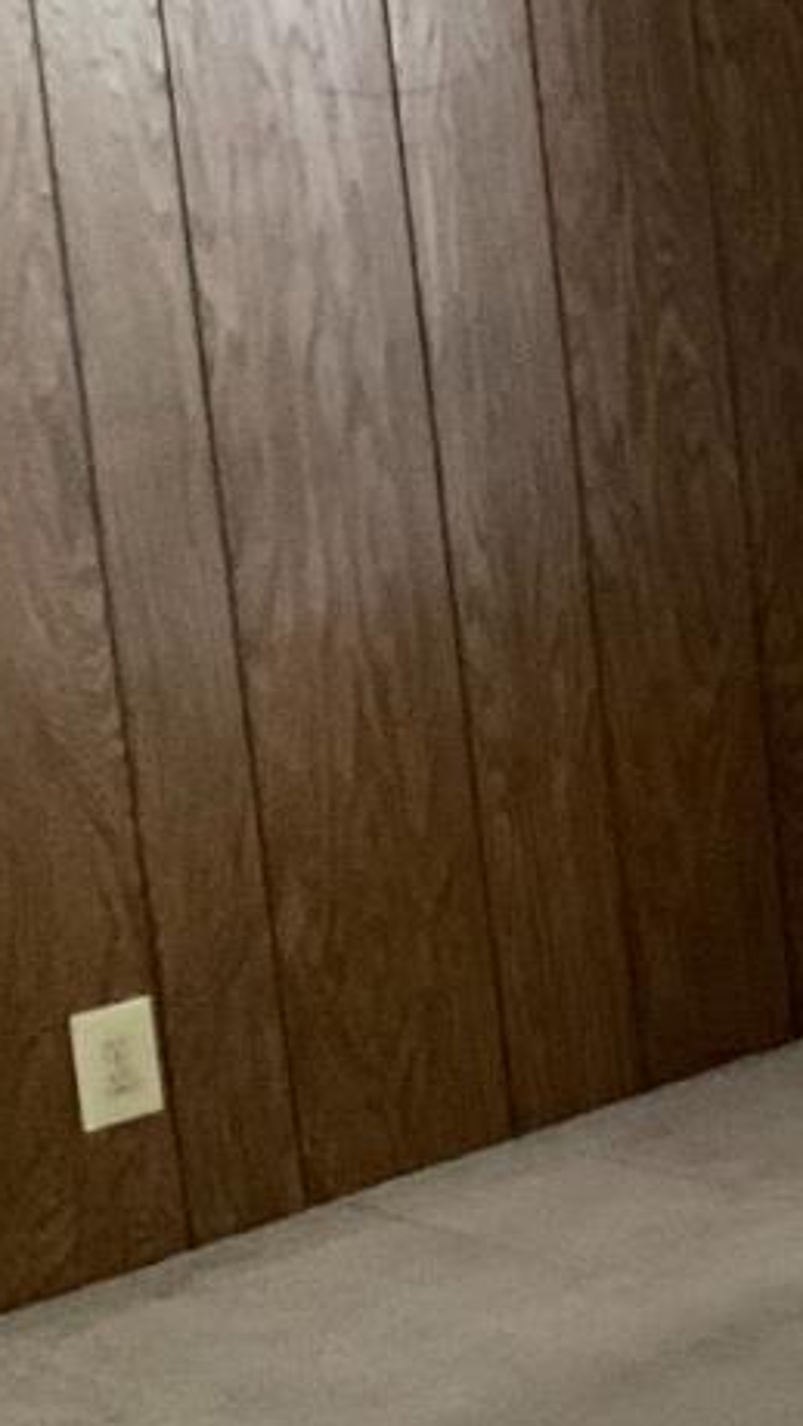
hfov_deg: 9.6
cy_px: 448
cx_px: 2242
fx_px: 3896
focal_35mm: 103
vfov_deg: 20.7
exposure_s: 1/40
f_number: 1.8
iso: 320
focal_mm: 3
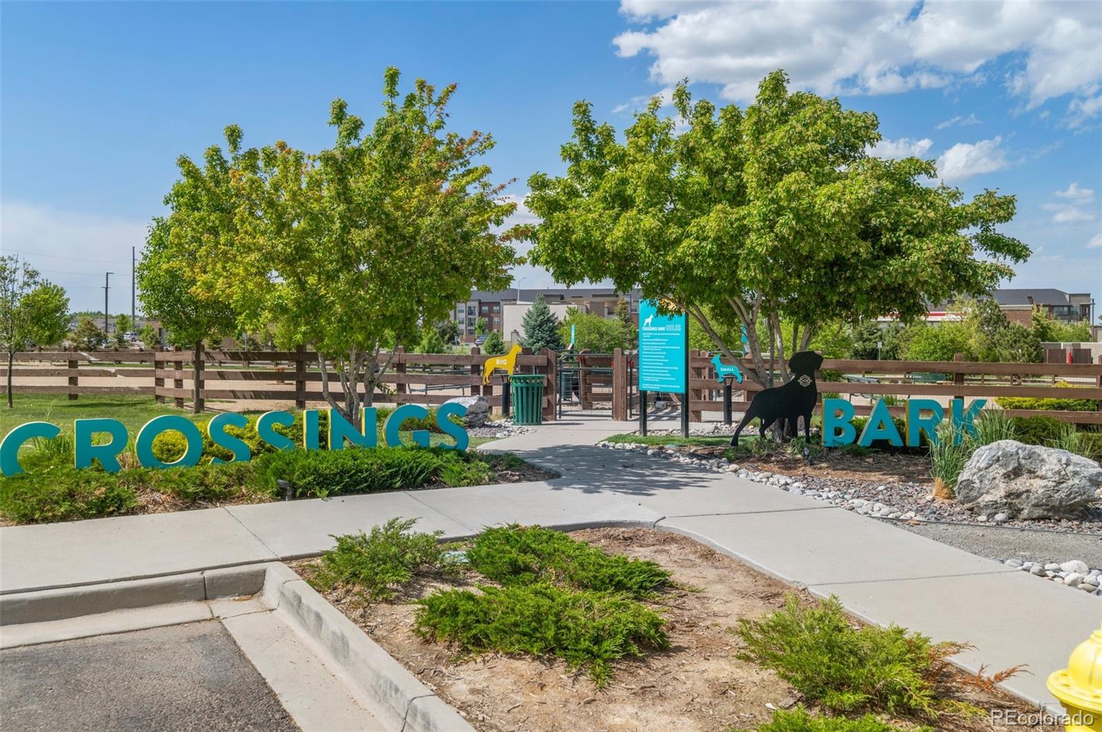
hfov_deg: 58.8
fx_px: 978
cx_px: 551
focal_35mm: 32
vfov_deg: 41.0
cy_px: 366
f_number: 8
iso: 220
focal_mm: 32
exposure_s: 1/640
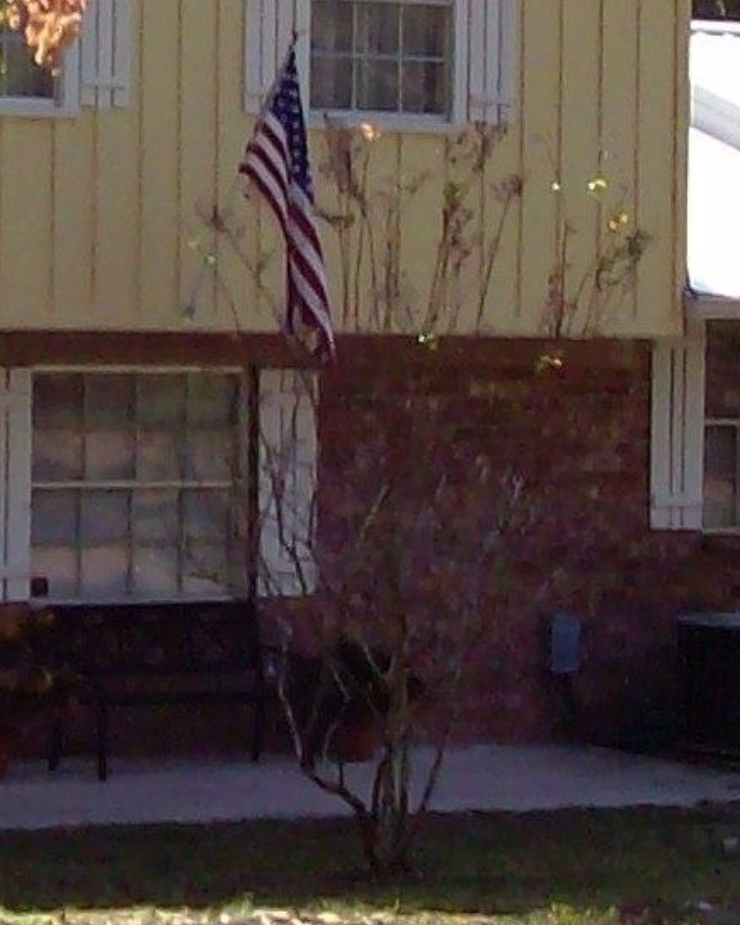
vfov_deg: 11.6
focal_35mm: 166
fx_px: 4546
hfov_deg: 9.2
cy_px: 408
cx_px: -114
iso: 80
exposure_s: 1/419
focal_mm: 6
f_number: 2.7
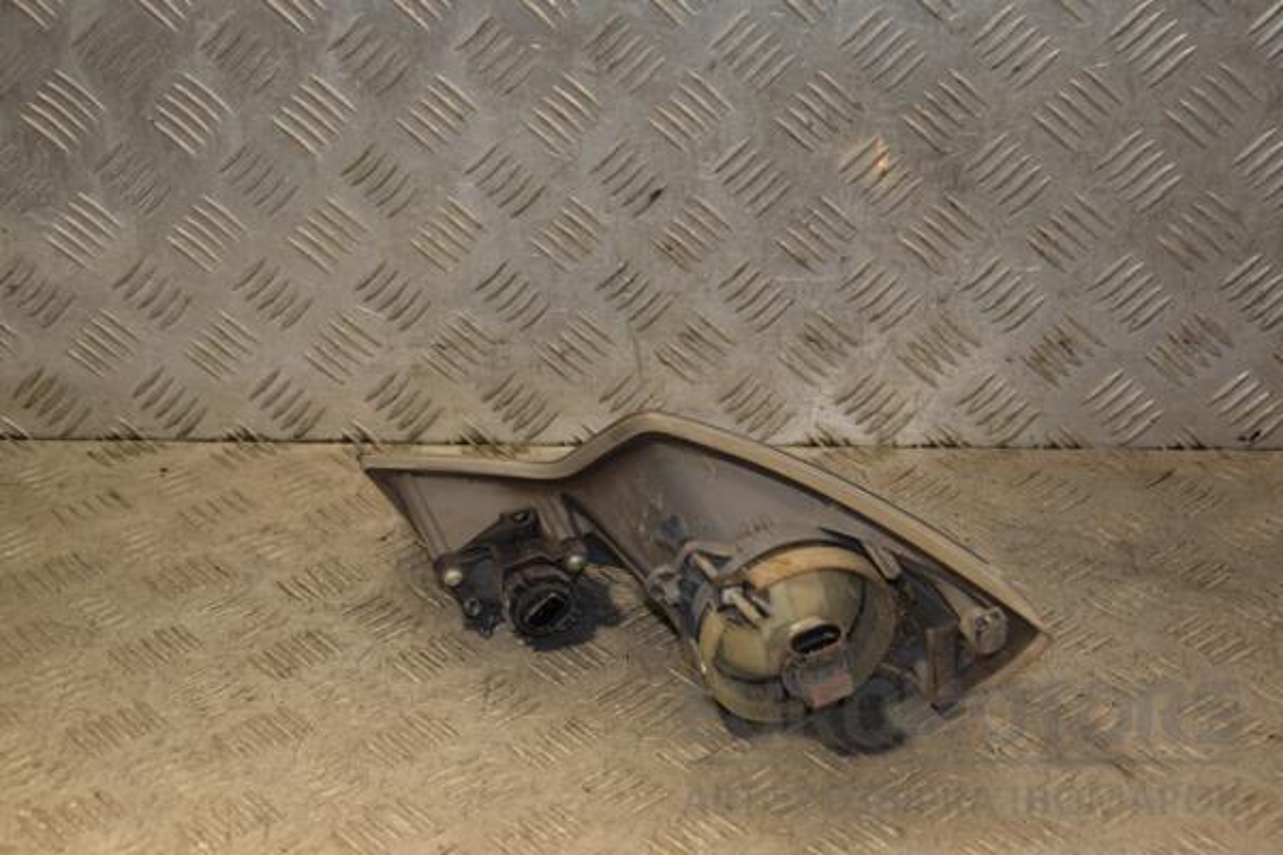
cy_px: 428
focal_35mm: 68
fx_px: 2405
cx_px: 642
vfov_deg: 20.2
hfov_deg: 29.9
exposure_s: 1/200
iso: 800
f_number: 5
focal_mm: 45
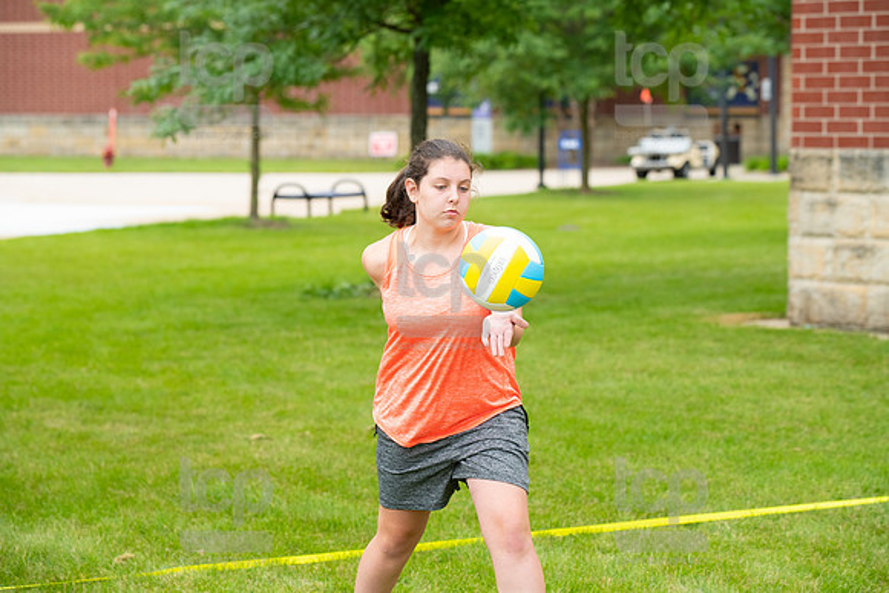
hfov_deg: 18.6
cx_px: 444
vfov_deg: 12.5
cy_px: 296
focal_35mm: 110
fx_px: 2717
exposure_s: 1/1000
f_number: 4.5
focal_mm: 110
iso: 640
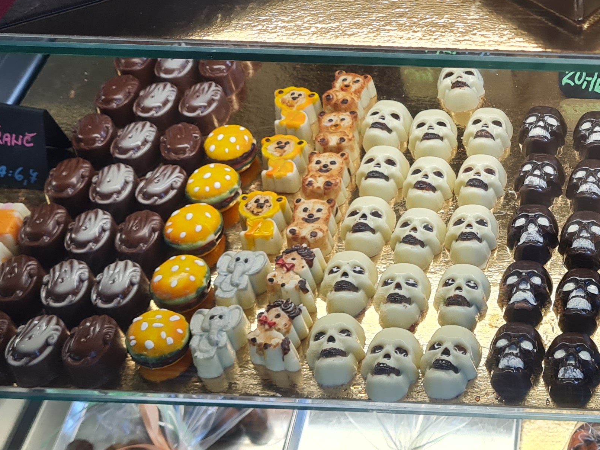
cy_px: 79
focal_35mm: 65
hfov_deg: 28.1
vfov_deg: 22.2
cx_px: 593
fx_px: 1127
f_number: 1.8
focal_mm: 5.4
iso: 80
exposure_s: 1/100
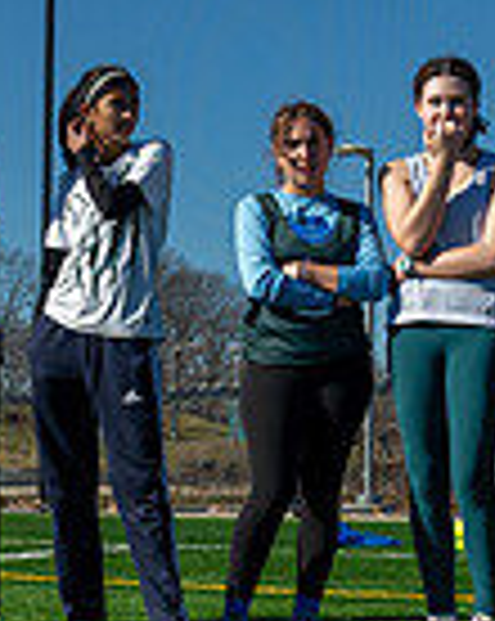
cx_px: 88
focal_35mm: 105
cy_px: 254
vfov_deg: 18.3
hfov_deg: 14.5
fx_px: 1927
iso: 200
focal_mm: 24
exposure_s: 1/800
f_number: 8
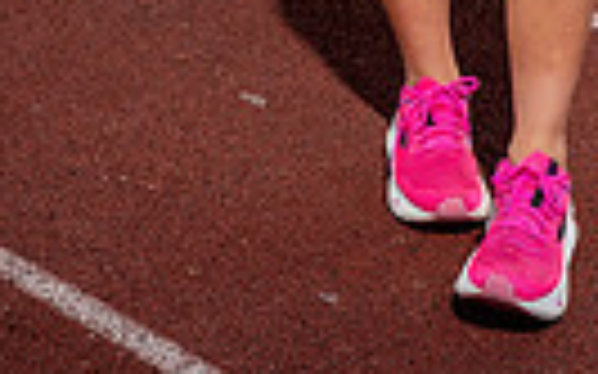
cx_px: 409
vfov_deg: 8.0
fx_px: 2476
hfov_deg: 13.7
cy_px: -532
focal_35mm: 152
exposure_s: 1/250
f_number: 4
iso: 100
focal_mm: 44
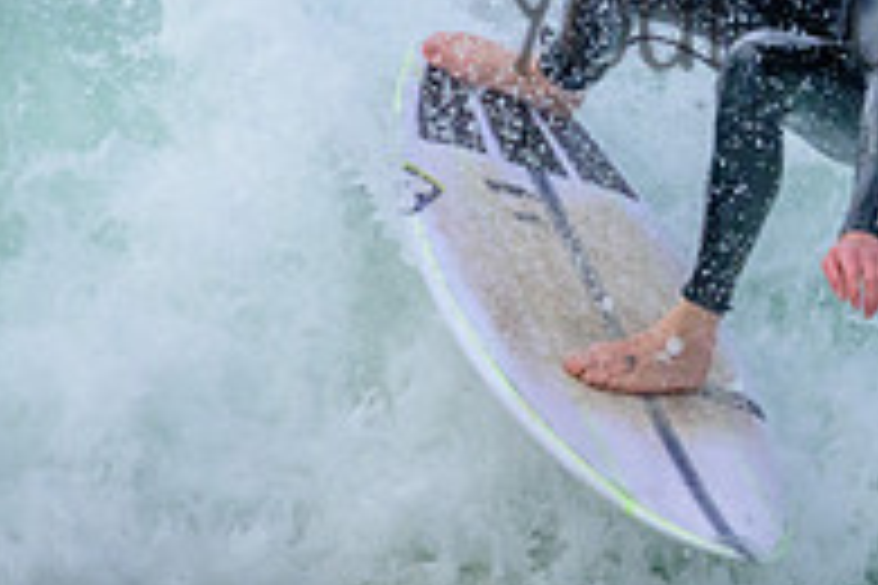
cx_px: 959
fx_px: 58065
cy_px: -34
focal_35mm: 2381
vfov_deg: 0.6
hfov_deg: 0.9
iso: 2800
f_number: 11
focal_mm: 800
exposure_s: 1/1600
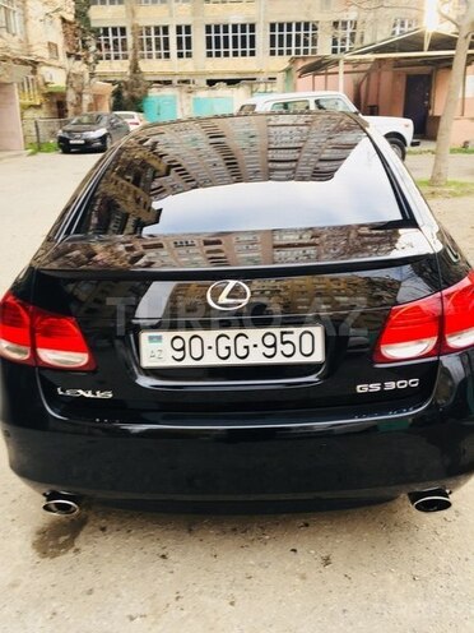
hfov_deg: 48.2
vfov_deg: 61.7
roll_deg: +1.4
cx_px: 237
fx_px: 529
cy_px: 316
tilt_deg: -19.7
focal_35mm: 29
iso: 32
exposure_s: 1/50
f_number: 2.2
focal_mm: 4.15
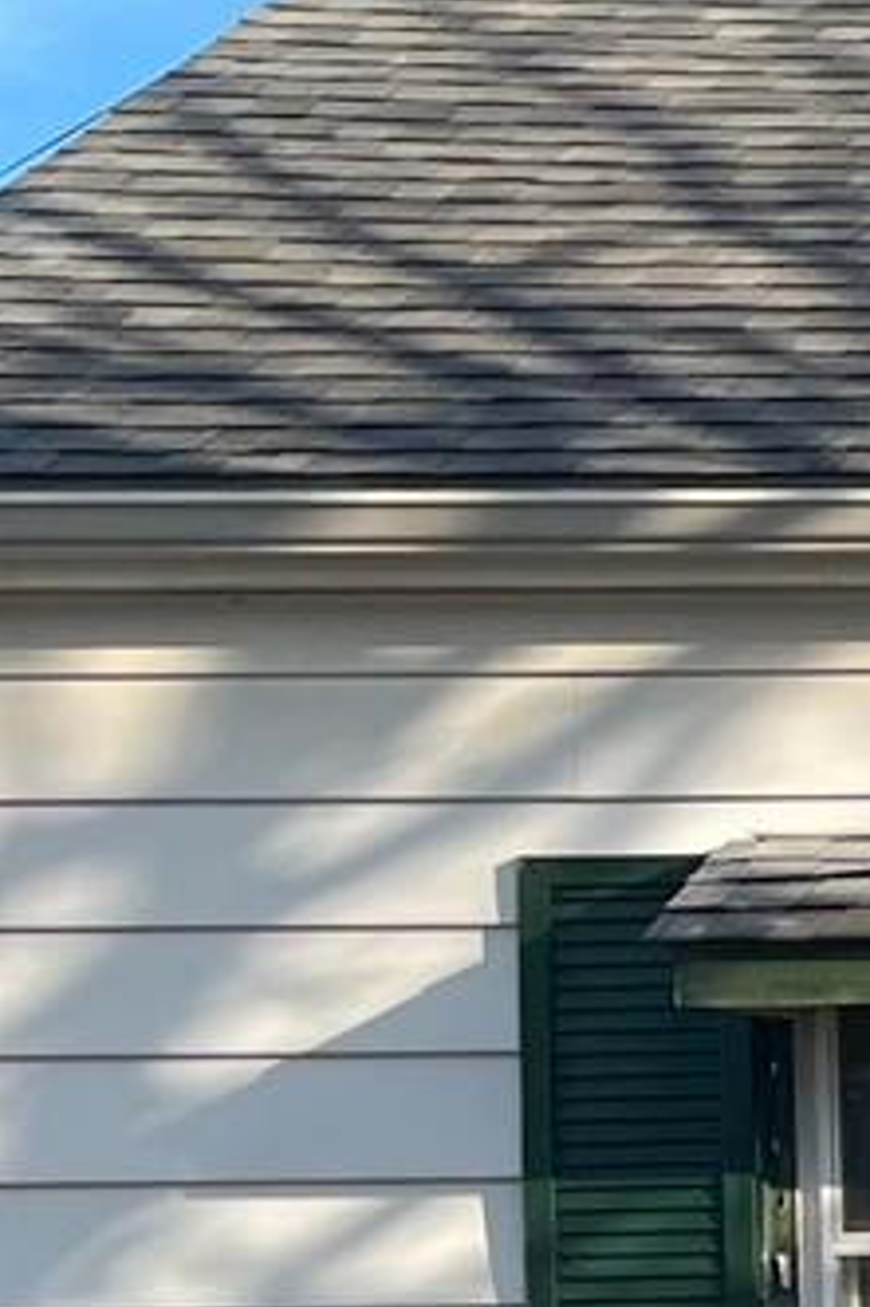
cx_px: 3082
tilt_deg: -1.3
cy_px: 1535
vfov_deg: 12.1
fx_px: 6060
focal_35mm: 167
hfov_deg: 6.9
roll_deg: +3.0
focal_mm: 5.1
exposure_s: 1/1558
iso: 50
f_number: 1.6
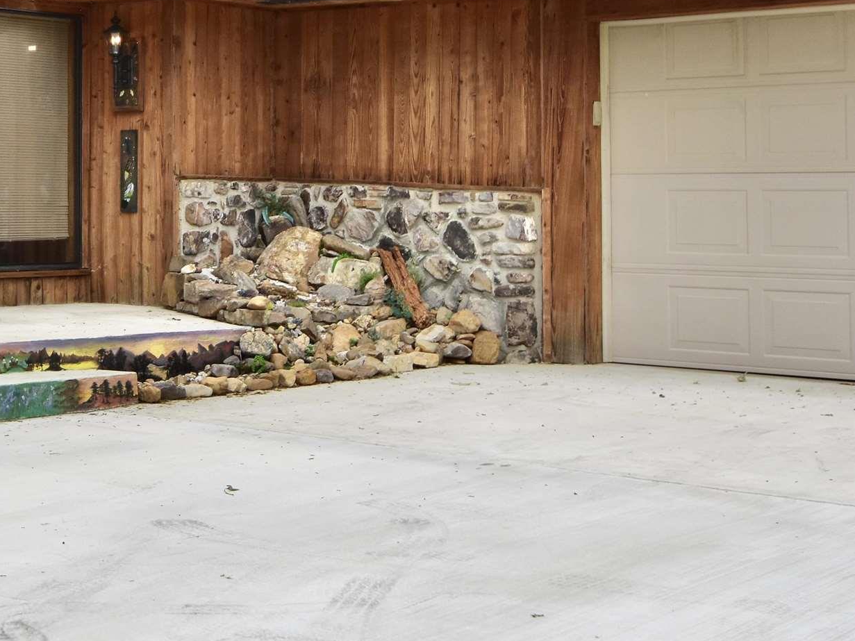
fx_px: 1778
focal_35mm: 72
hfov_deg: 25.2
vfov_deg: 19.8
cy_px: 1
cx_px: -69
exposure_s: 1/400
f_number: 11
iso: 400
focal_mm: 20
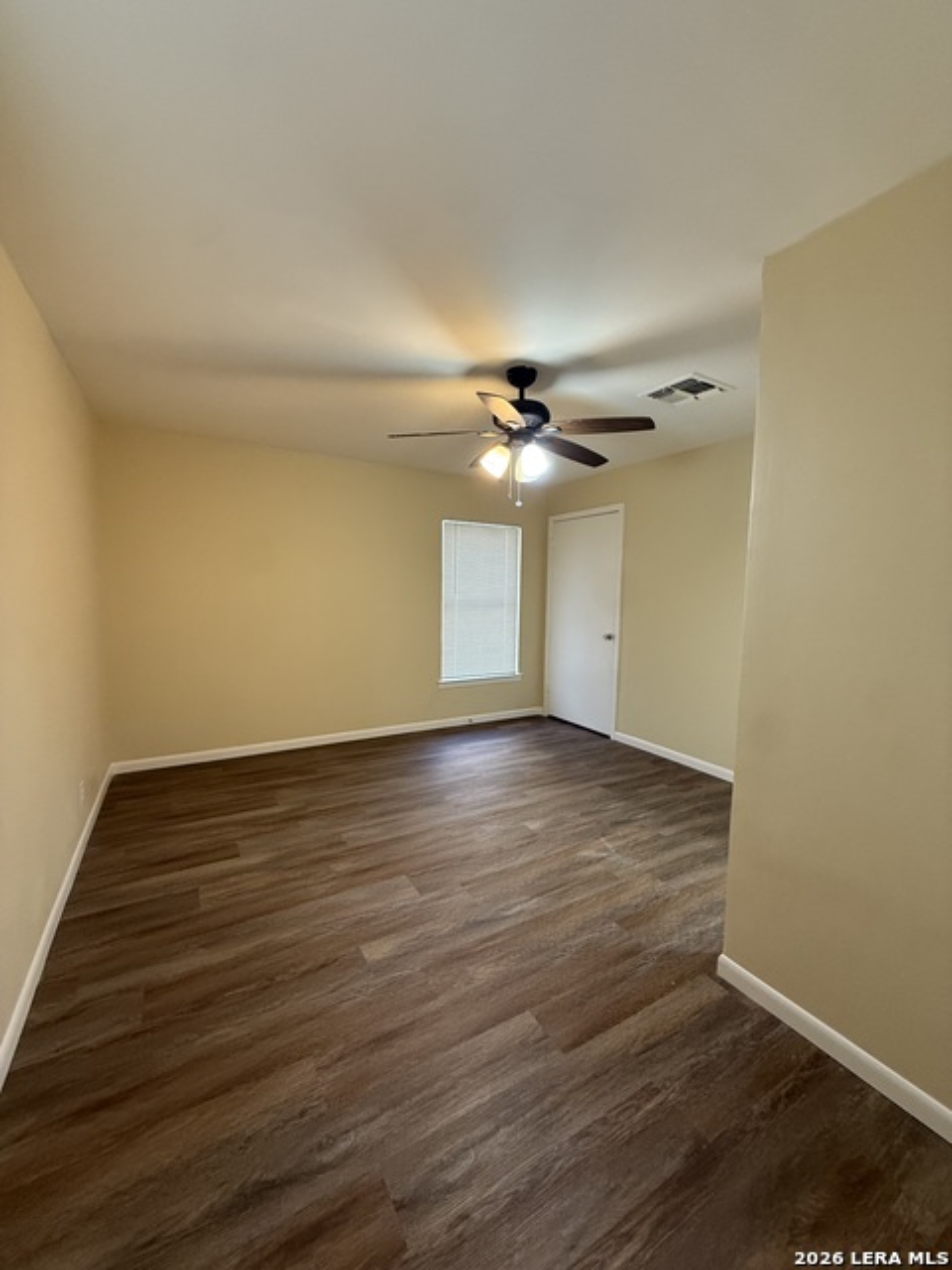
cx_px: 476
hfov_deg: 85.7
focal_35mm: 14
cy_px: 635
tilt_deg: -4.7
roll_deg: -2.0
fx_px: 513
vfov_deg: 102.1
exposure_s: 1/60
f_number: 2.2
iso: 250
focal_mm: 2.22
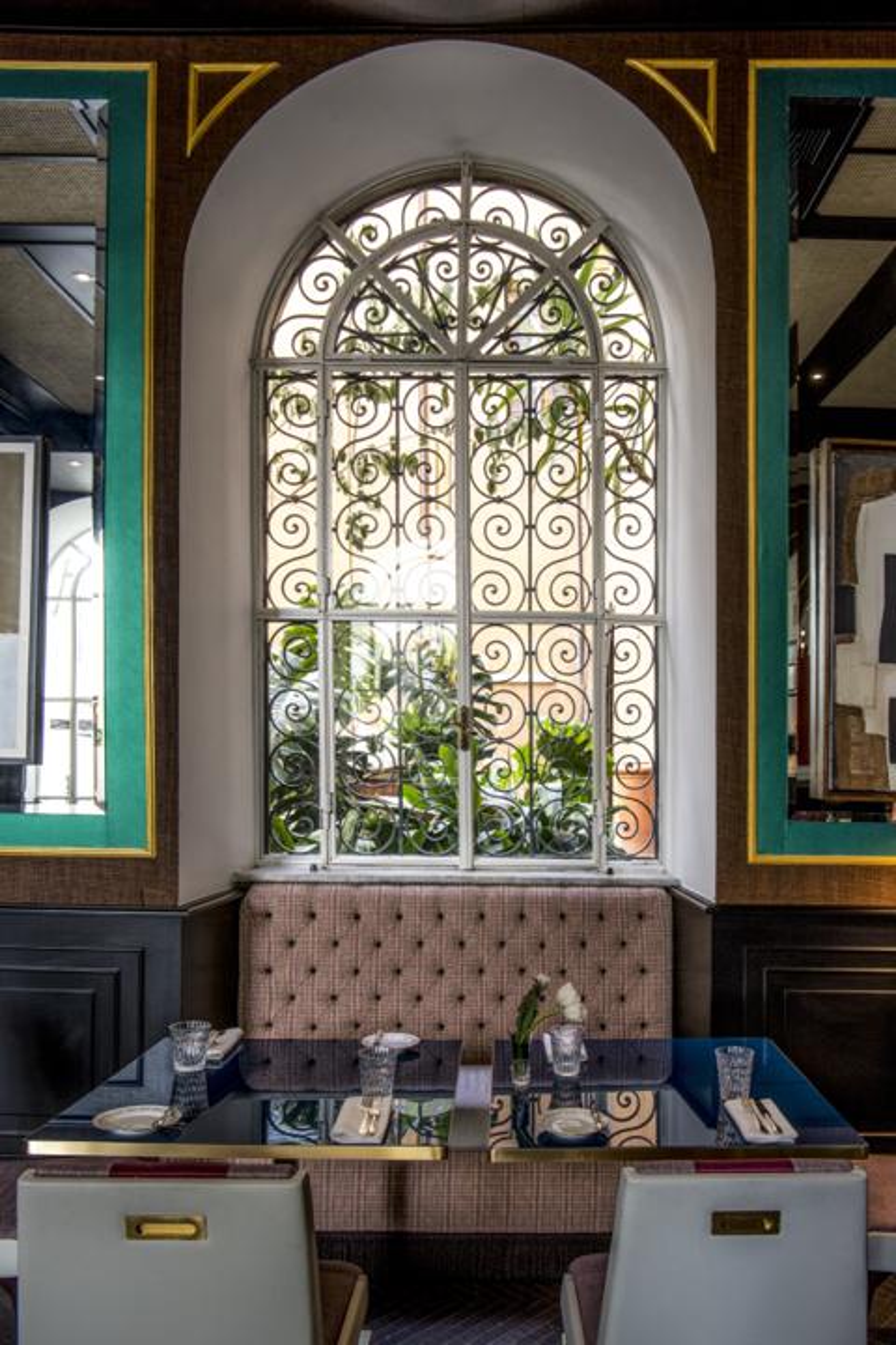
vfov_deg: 63.7
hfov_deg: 45.0
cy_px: 672
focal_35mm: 29
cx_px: 448
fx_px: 1083
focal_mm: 29
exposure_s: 1/10
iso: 500
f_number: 14
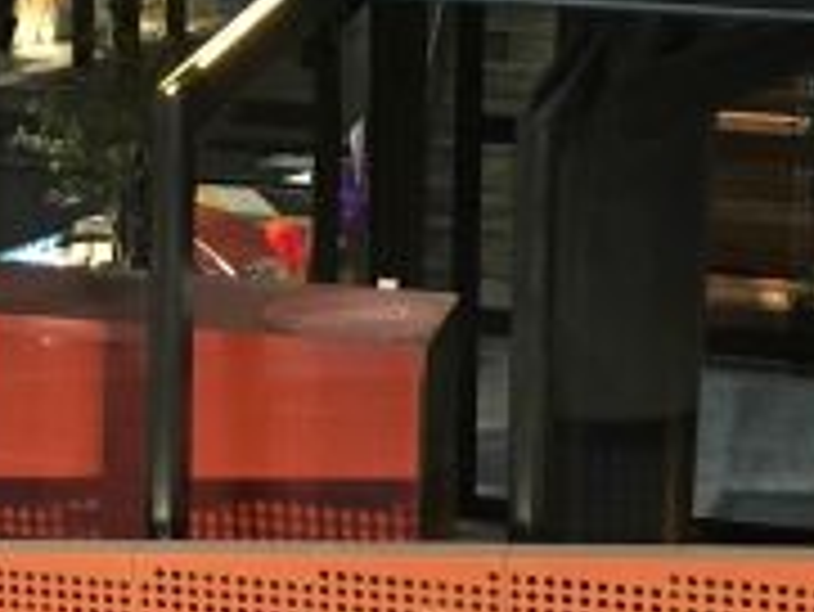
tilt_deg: -9.0
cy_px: -225
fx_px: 3765
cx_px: 31
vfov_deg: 9.1
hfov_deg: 12.2
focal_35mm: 160
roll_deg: -0.5
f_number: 2.2
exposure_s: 1/33
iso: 160
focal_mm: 4.15
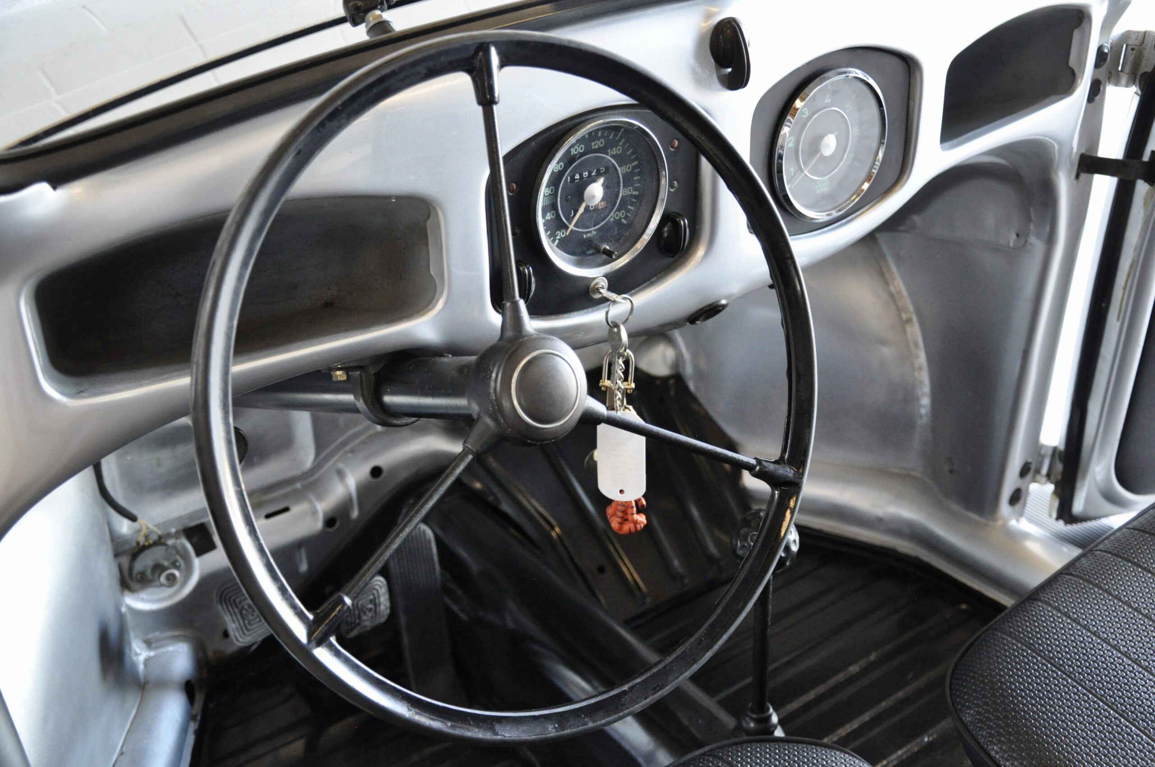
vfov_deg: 31.8
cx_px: 578
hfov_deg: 46.5
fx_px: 1346
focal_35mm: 42
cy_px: 384
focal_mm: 28
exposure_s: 1/25
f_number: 4
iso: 1600
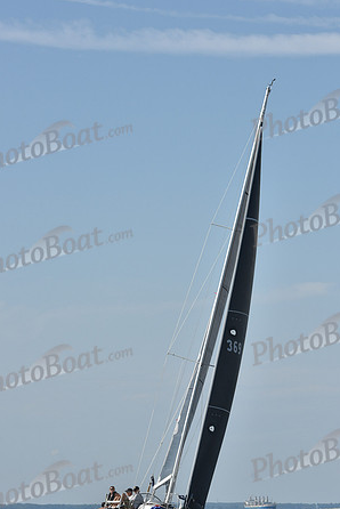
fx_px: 2390
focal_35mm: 169
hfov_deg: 8.1
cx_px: 192
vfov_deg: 12.1
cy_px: 293
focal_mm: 130
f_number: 9
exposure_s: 1/1250
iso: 250
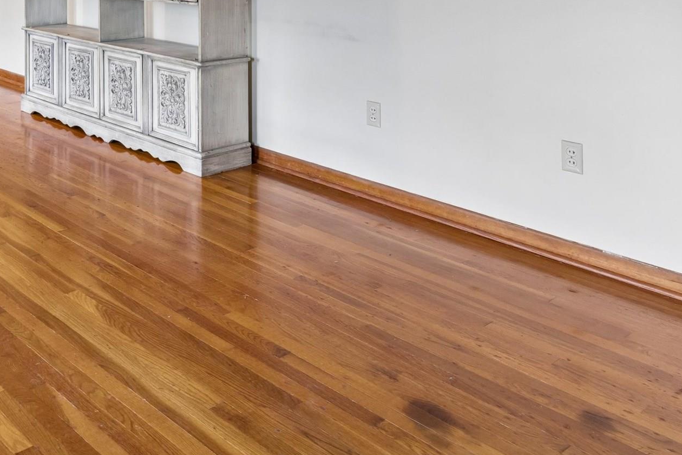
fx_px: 739
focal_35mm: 39
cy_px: -76
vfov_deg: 29.8
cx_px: 23
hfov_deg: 43.5
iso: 400
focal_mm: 16
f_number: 13
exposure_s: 1/1.25
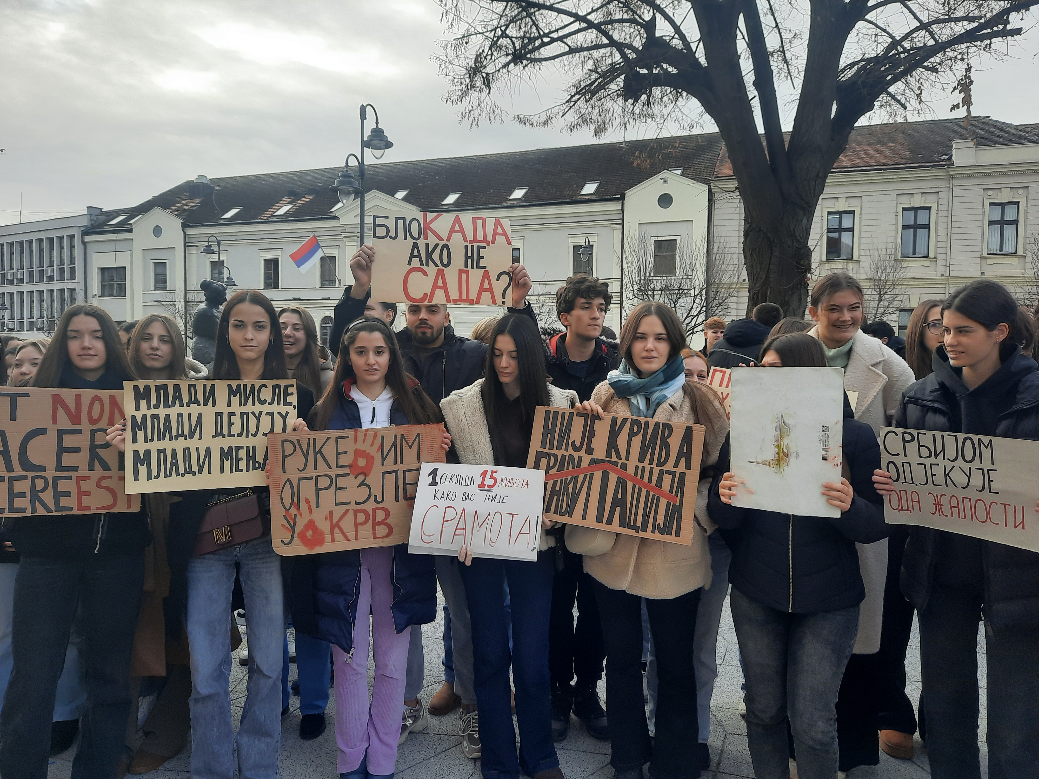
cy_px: 390
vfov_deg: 54.9
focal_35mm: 25
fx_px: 750
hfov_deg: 69.4
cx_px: 520
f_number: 2
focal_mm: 4.6
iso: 32
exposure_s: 1/418
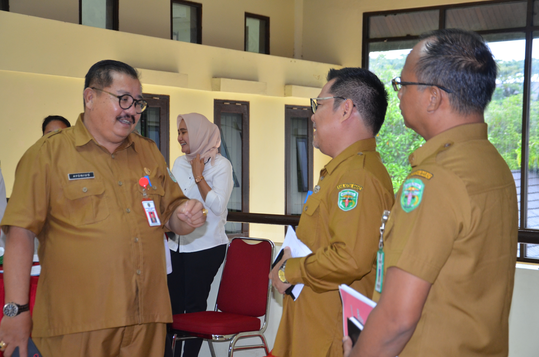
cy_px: 178
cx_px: 270
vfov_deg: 21.5
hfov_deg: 32.0
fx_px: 941
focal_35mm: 63
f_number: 4.8
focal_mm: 42
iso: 800
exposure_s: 1/60
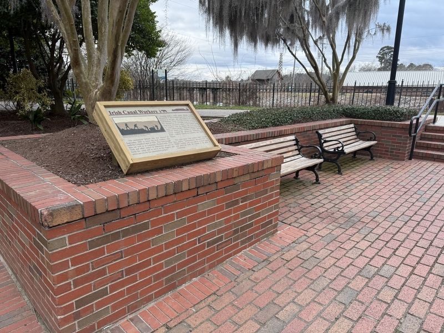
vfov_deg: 56.8
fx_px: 308
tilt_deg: -12.0
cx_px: 222
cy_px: 166
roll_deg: -3.2
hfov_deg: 71.6
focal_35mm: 24
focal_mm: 6.76
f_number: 1.78
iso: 125
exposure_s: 1/172
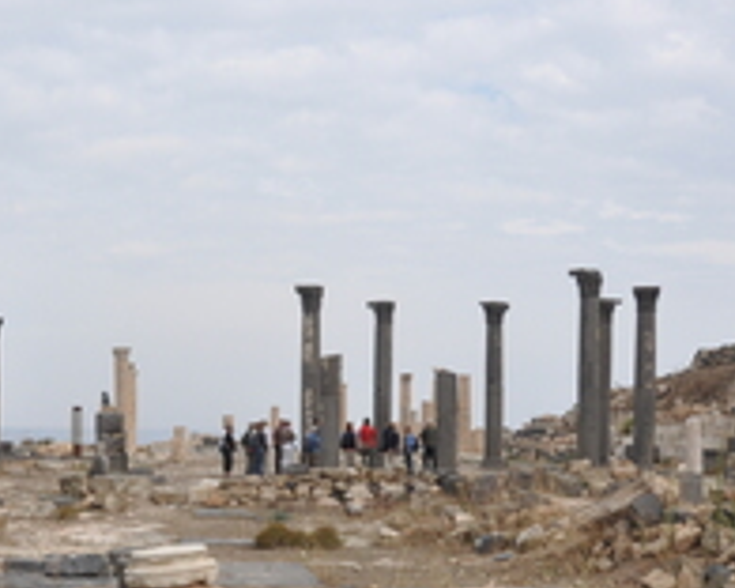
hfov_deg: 32.8
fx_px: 1240
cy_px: 486
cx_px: 249
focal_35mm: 57
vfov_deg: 26.1
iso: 200
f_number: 10
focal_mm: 18
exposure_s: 1/320
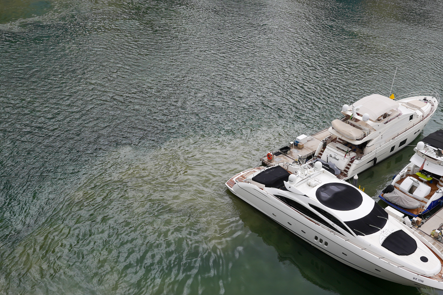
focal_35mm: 40
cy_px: 183
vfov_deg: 33.3
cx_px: 272
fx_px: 492
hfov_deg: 48.1
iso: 160
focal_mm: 20
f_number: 4.5
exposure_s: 1/350
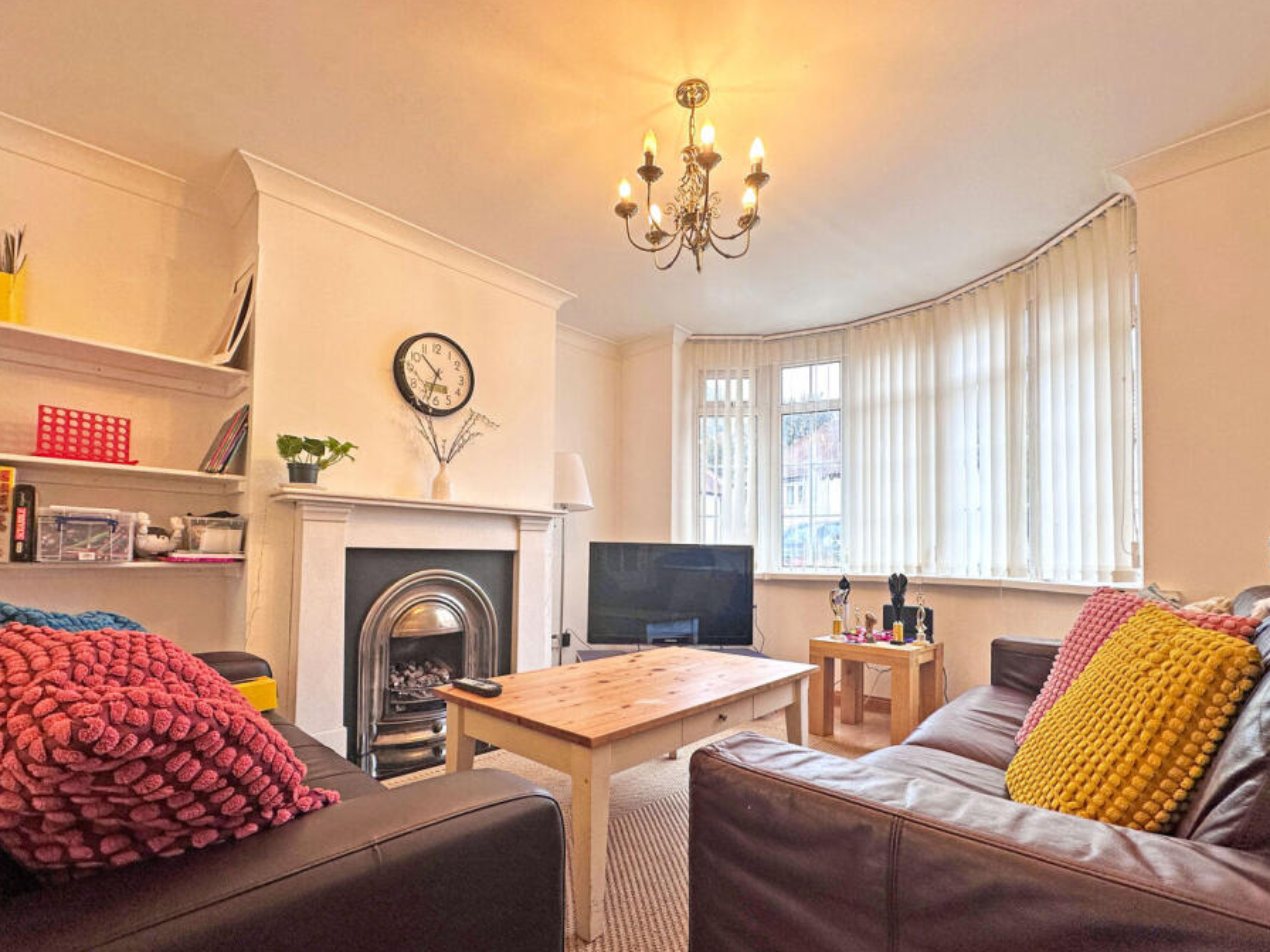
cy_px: 537
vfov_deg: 77.7
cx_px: 628
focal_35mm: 16
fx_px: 587
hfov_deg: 94.5
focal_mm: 2.22
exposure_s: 1/100
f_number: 2.2
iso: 100
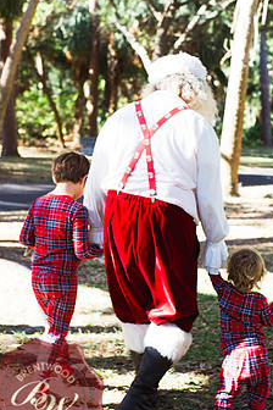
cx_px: 161
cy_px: 209
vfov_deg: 30.1
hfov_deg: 20.3
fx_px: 762
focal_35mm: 67
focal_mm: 50
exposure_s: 1/125
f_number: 4.5
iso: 125
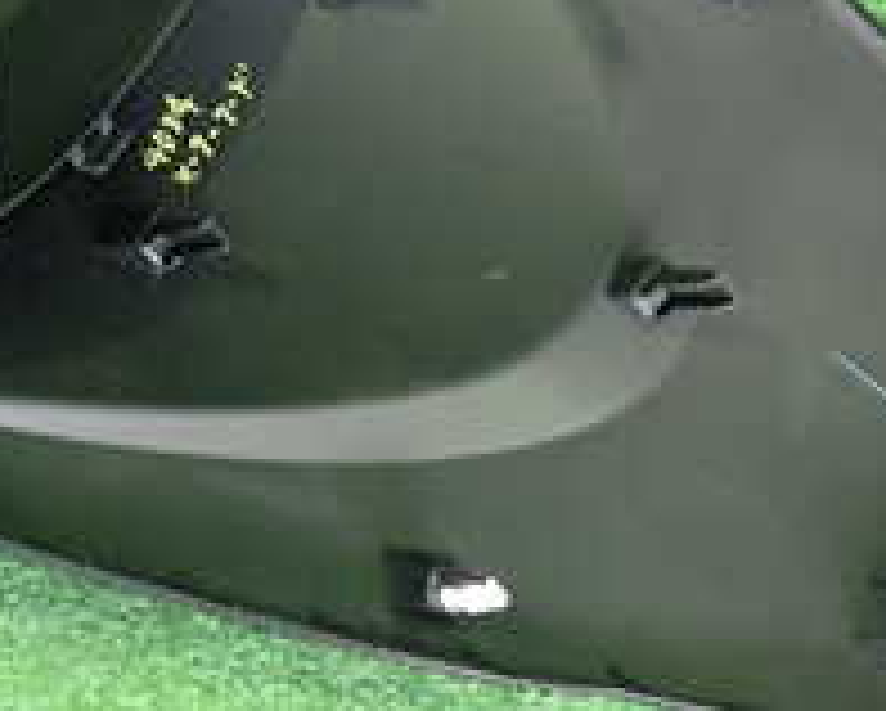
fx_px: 2336
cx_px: 31
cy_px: -112
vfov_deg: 16.7
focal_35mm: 89
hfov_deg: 20.9
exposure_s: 1/25
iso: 800
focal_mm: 5.4
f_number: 2.3
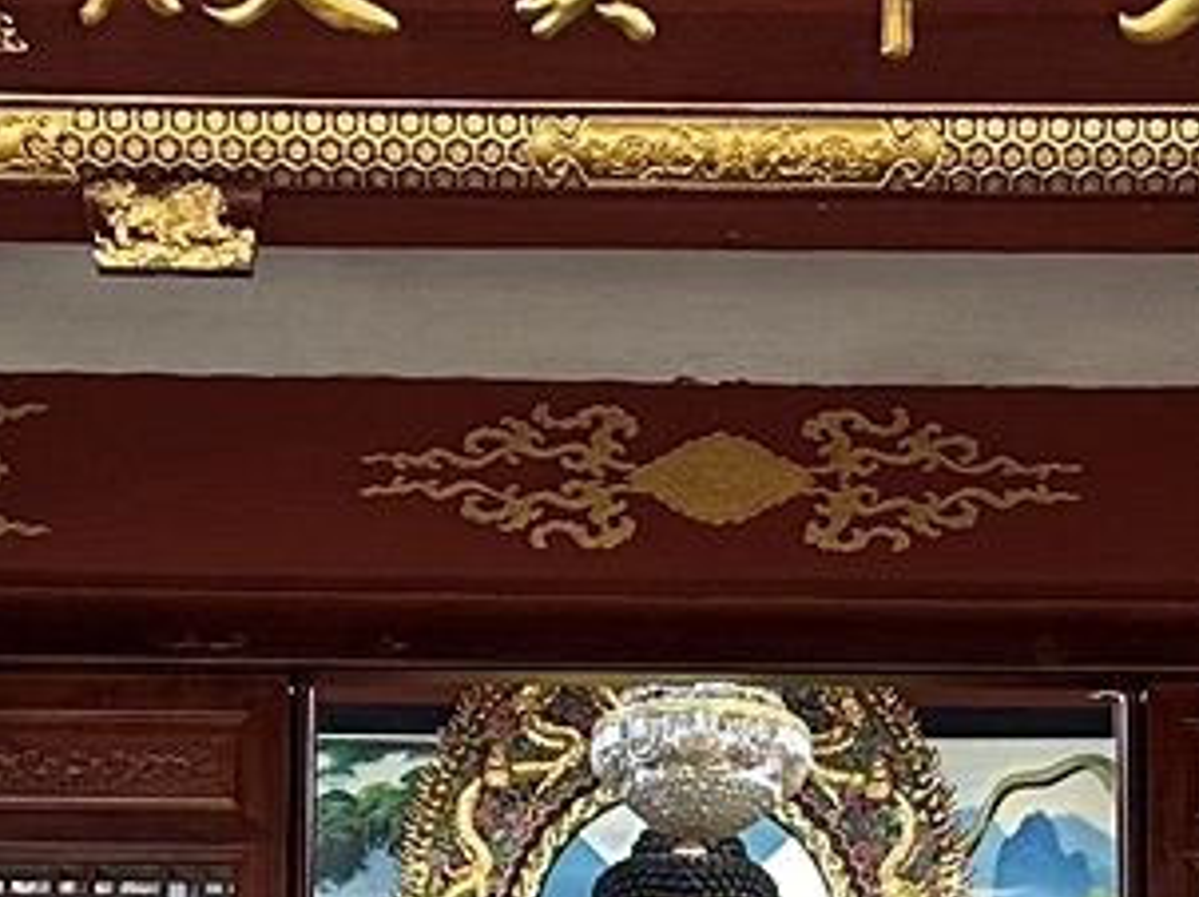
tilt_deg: +10.4
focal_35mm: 159
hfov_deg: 12.4
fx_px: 5503
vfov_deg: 9.0
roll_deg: +0.6
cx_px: 687
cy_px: 1556
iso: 250
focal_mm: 6.86
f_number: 1.78
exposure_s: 1/60
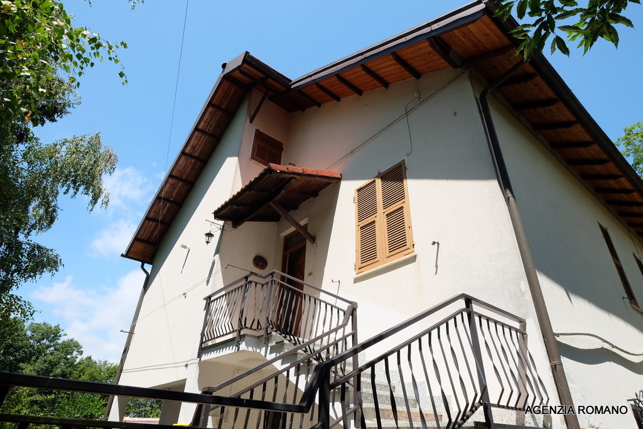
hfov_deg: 81.2
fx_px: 375
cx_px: 322
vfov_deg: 59.5
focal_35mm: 21
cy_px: 214
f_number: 7.1
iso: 400
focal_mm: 13.8
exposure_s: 1/400
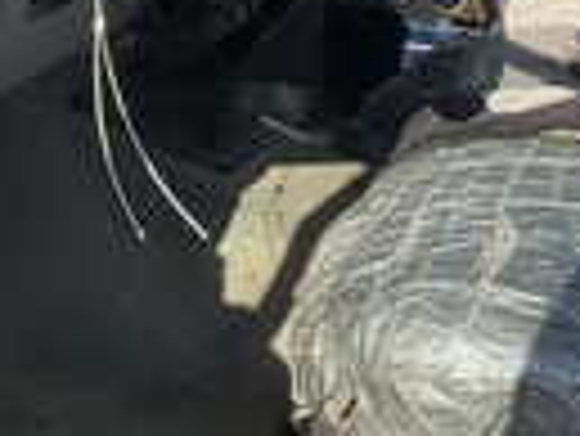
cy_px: -40
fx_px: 1509
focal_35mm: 90
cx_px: 827
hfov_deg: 19.4
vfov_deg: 16.0
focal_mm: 3
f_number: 1.8
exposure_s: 1/962
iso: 25
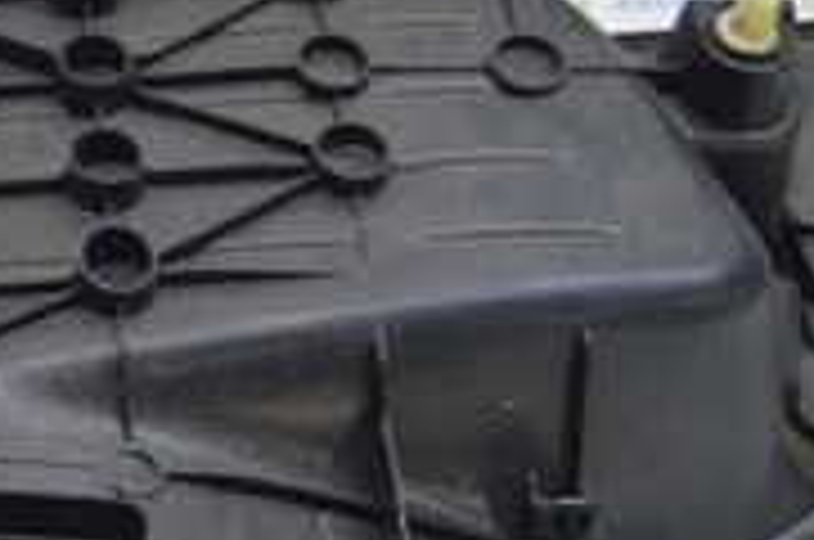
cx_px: -315
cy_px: 236
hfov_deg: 16.3
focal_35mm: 117
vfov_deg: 11.7
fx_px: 2641
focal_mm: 22
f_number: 5.6
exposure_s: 1/20
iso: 400
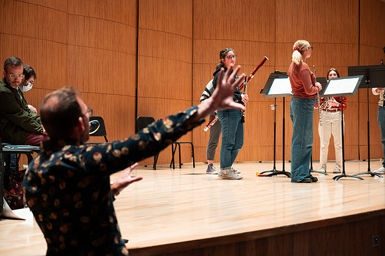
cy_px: 128
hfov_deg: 31.3
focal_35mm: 64
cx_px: 192
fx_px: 686
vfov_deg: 21.1
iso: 1250
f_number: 4
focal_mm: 62
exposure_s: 1/125
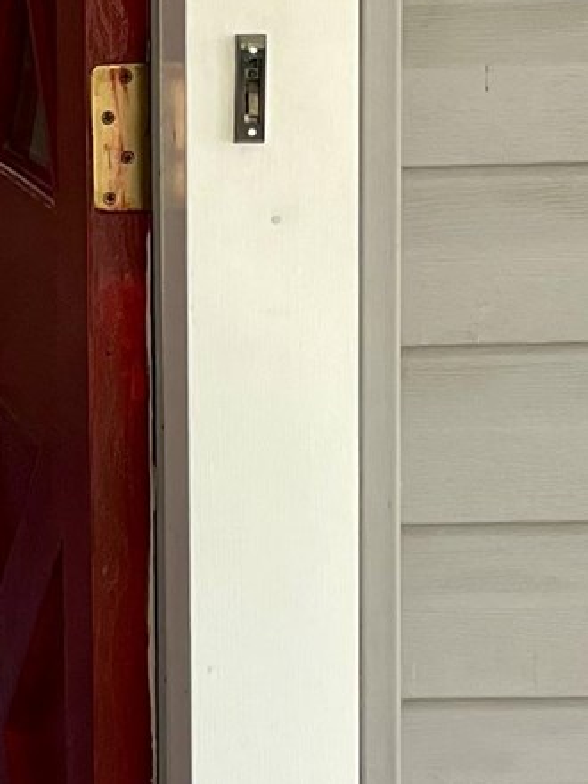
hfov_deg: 10.2
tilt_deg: -6.1
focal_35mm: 136
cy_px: 151
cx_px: -514
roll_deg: +3.4
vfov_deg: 14.4
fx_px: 3080
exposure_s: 1/118
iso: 125
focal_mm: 5.1
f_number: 1.6
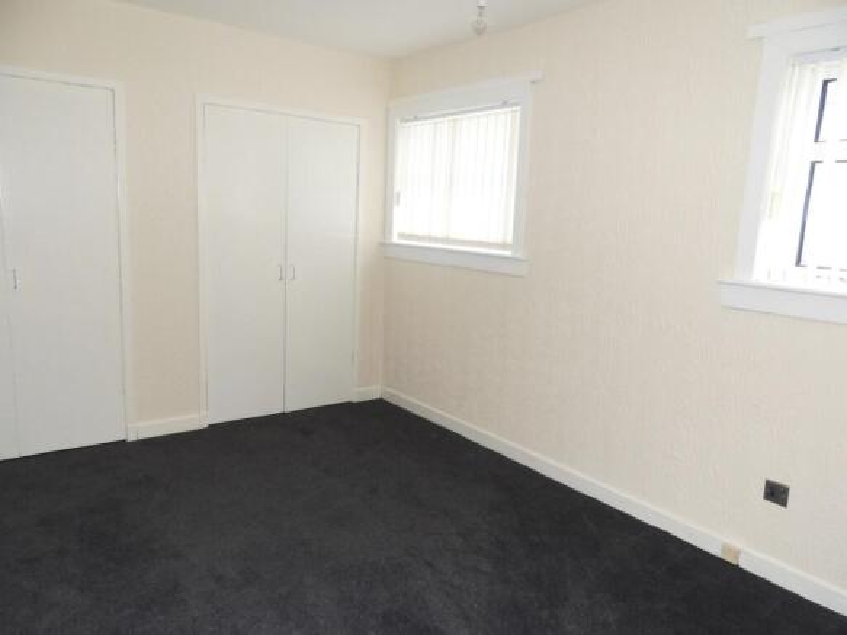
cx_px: 424
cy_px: 318
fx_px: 587
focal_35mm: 24
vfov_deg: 56.8
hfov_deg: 71.6
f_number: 3
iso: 200
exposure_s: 1/30
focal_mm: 4.3
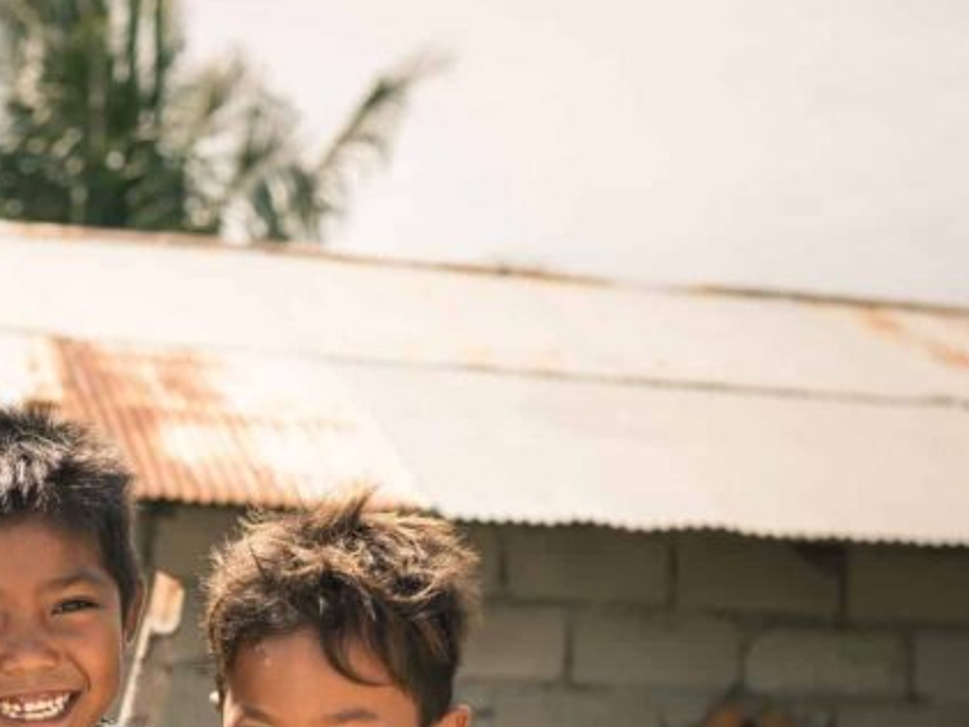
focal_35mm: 117
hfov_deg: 16.8
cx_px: 283
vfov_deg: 12.5
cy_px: 727
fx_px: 3276
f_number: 4
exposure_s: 1/400
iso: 100
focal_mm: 50
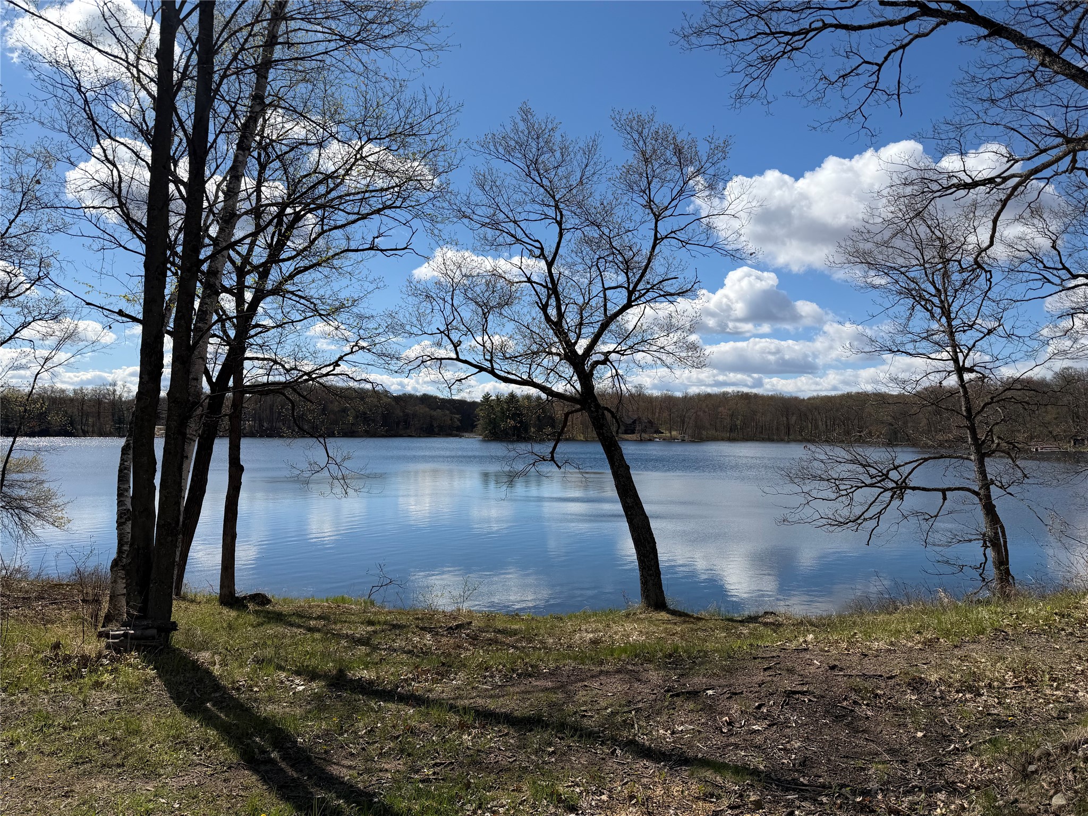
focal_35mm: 24
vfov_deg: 56.8
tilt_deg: +0.9
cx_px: 544
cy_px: 408
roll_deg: -0.8
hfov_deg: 71.6
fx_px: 754
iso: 80
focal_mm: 6.76
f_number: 1.78
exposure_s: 1/8130
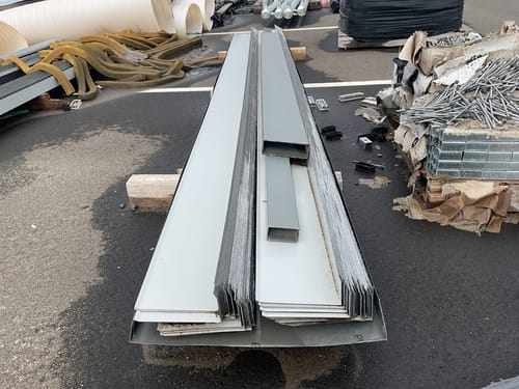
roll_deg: +3.9
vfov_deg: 48.2
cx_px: 260
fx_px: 435
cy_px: 194
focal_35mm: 29
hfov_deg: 61.7
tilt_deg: -29.0
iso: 16
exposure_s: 1/1221
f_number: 1.8
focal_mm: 3
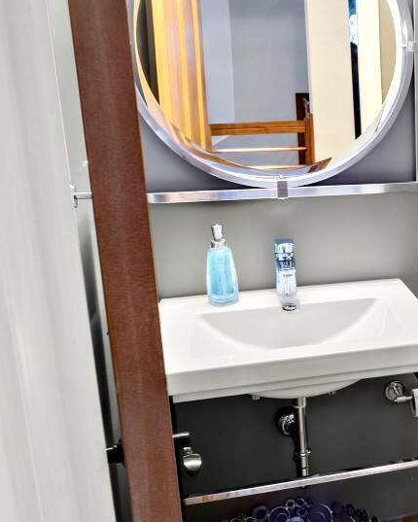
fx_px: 757
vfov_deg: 38.0
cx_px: 487
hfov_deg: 27.5
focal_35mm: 49
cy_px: 259
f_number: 8
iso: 100
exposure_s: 4
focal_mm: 16
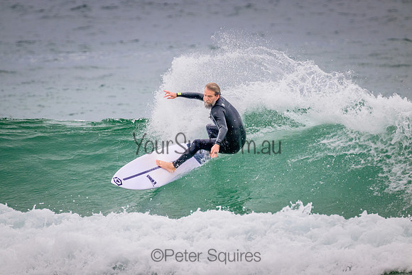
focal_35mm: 800
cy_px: 138
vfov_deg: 1.7
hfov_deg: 2.6
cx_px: 206
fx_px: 9157
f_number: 11
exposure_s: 1/1600
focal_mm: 800
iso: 2800
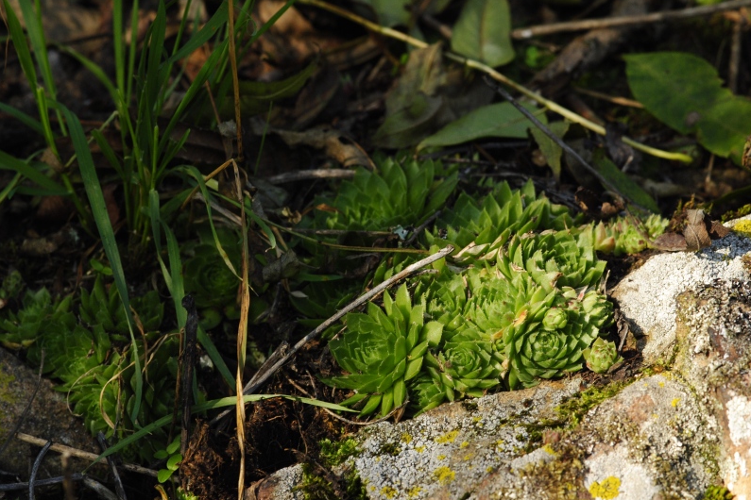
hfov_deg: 15.9
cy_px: 250
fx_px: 2681
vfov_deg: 10.7
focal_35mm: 129
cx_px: 377
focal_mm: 85
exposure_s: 1/200
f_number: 8
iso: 400
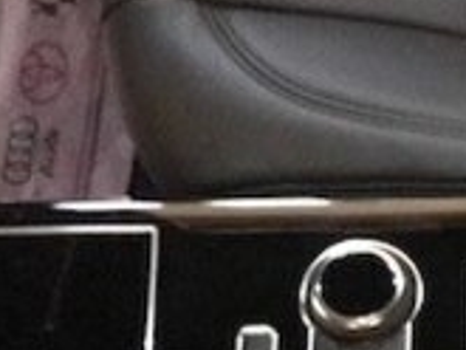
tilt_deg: -67.4
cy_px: 408
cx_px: 782
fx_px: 1509
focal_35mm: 112
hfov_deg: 15.6
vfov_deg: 12.9
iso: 500
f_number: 1.8
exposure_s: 1/4
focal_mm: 3.99
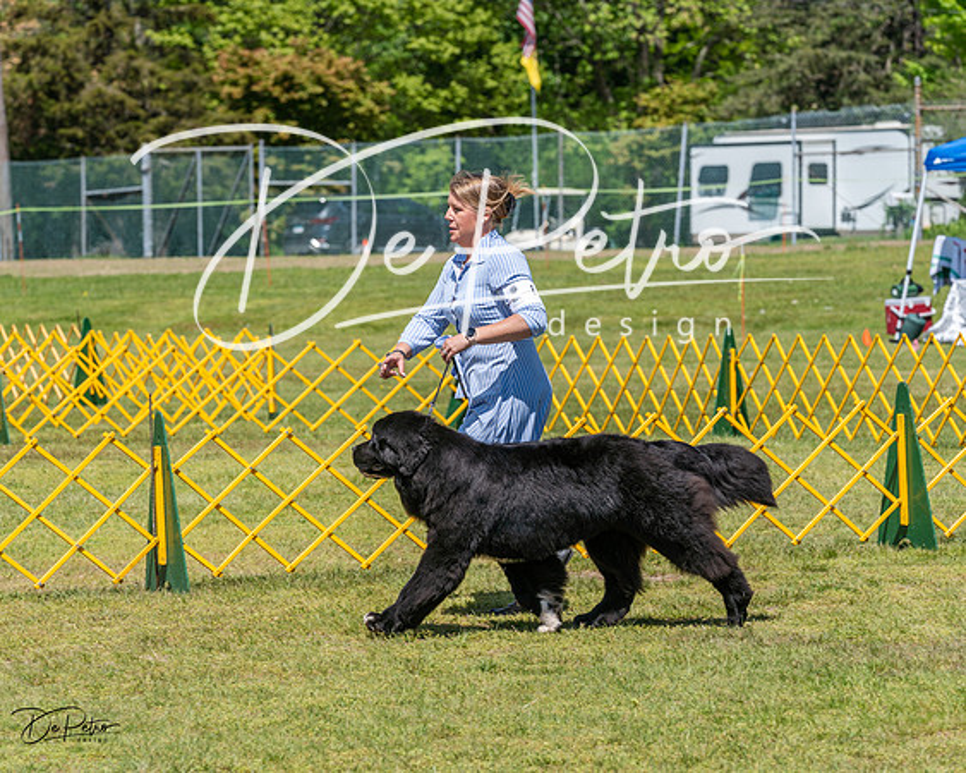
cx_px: 483
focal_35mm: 171
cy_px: 386
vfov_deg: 9.0
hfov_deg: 11.3
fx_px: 4892
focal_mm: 152
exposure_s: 1/640
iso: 125
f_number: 6.3
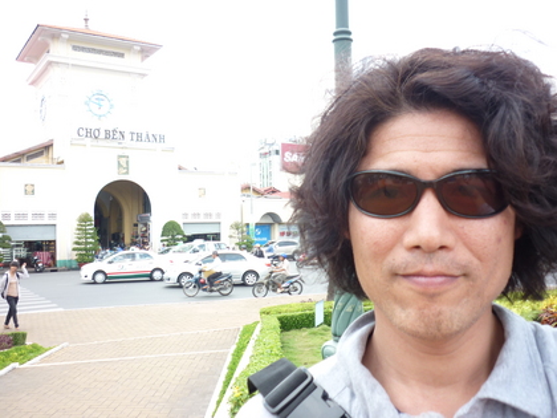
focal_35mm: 33
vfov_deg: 42.9
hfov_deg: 55.4
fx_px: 531
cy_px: 209
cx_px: 278
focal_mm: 5.5
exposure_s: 1/160
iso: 80
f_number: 2.8
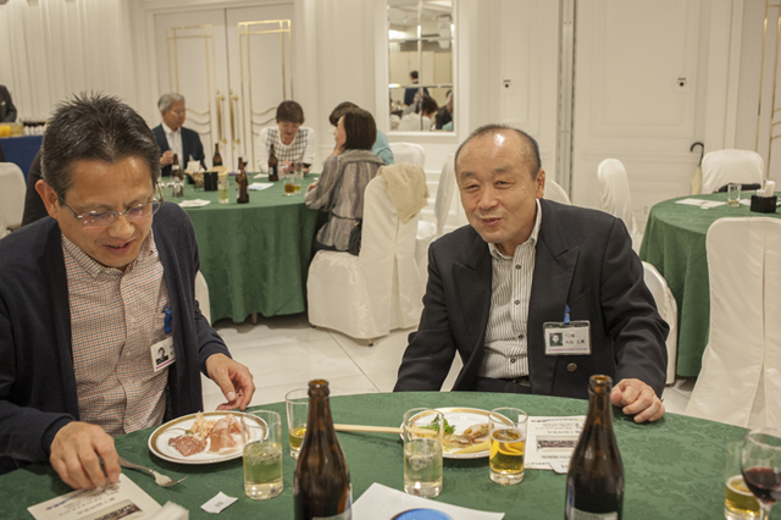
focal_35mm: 35
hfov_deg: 54.5
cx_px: 390
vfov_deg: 37.8
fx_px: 759
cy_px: 260
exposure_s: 1/100
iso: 1000
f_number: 5.6
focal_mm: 35
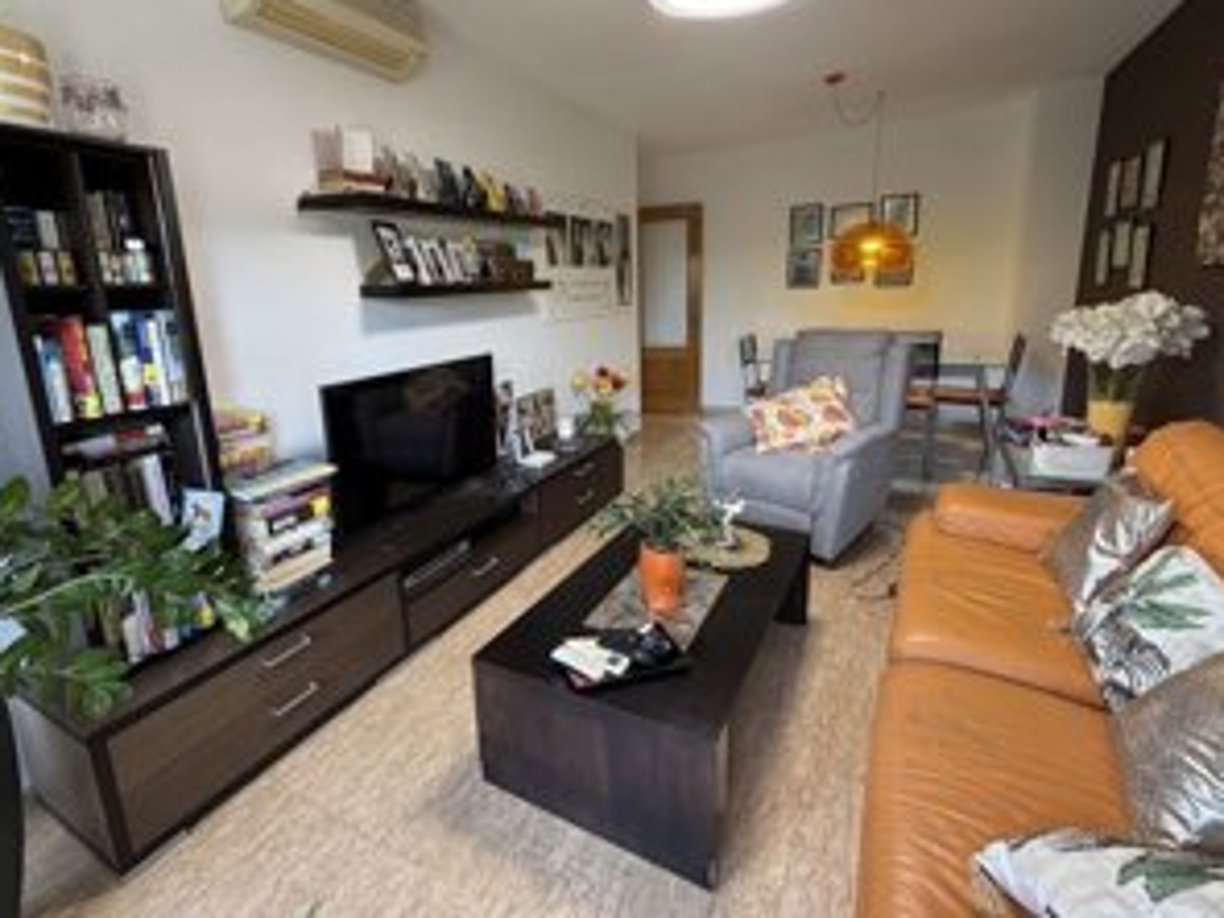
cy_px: 418
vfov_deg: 74.6
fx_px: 601
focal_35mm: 17
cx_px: 558
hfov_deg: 90.8
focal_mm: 2.22
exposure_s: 1/100
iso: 320
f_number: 2.2
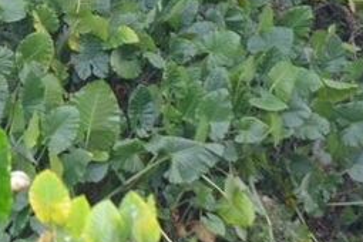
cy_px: -9
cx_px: -102
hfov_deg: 2.7
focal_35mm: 750
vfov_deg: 1.8
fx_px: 7562
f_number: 4.8
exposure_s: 1/100
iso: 1600
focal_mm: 125
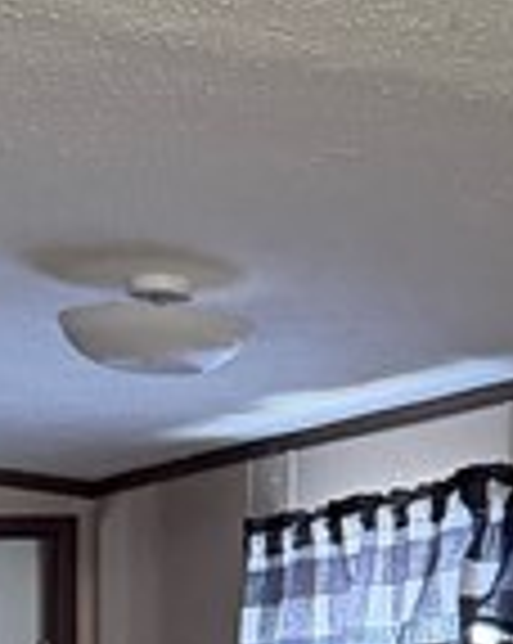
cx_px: -446
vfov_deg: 10.2
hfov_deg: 8.8
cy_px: 1464
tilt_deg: -10.0
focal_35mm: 168
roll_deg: +1.8
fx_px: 3195
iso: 640
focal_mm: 6.76
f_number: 1.78
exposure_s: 1/40
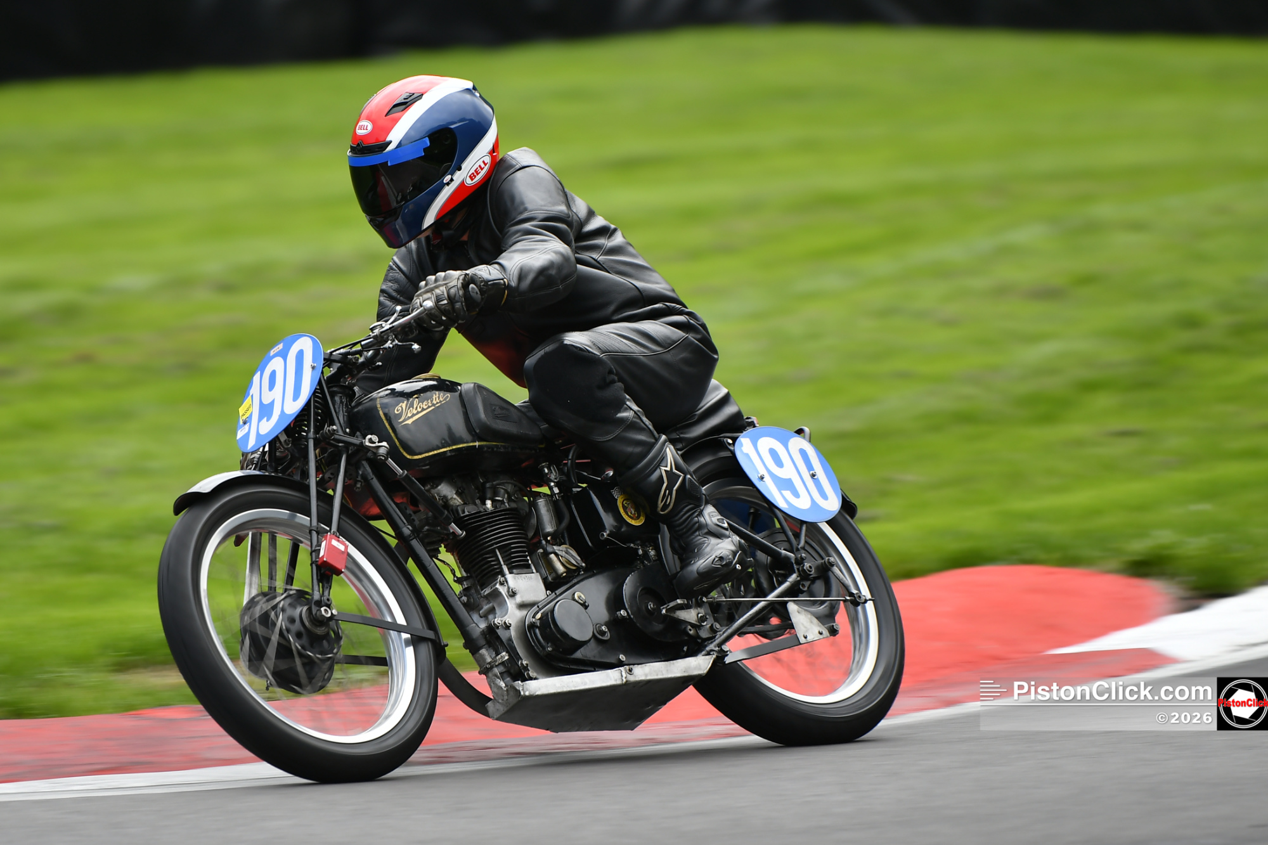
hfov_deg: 6.9
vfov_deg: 4.6
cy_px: 422
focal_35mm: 300
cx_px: 634
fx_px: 10565
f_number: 2.8
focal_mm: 200
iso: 110
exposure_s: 1/250
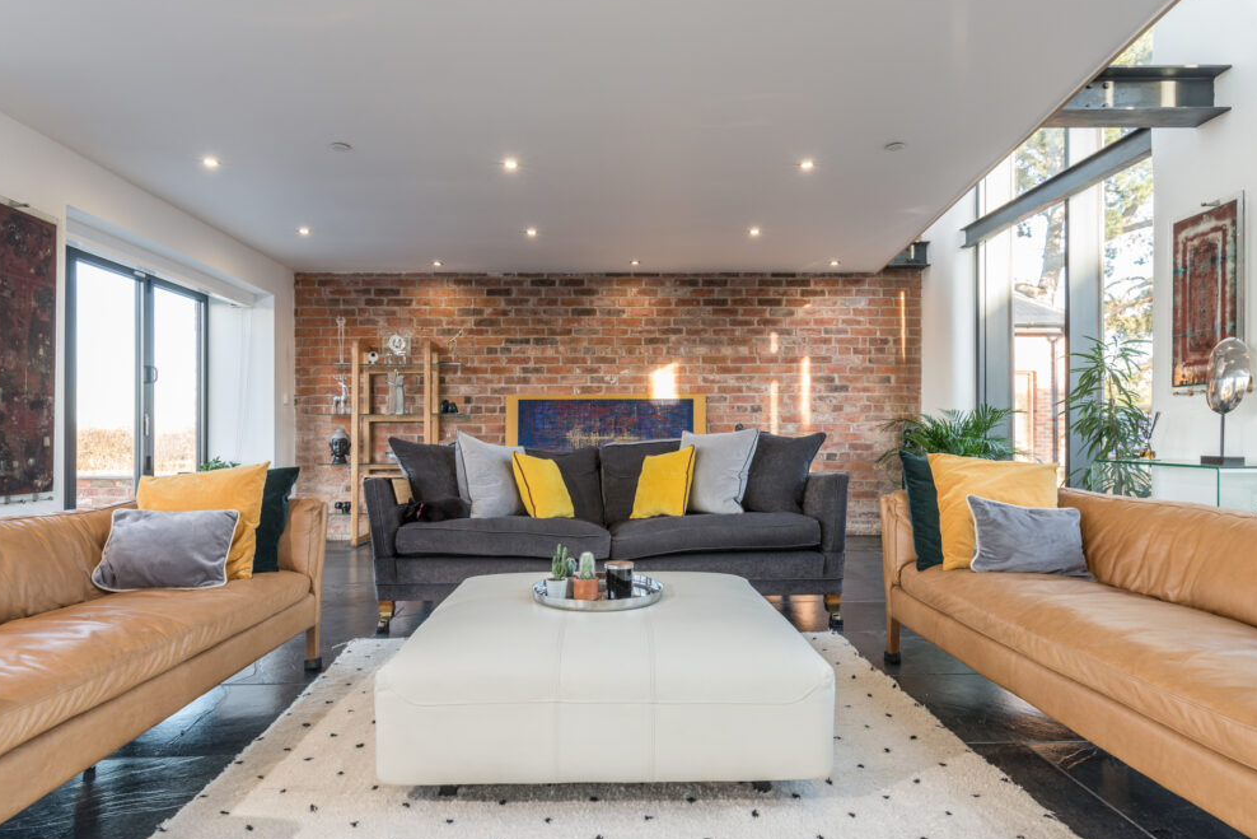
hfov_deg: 83.9
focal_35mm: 20
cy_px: 433
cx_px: 609
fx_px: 698
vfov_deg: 61.9
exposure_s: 1/8
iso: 200
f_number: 9
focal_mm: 19
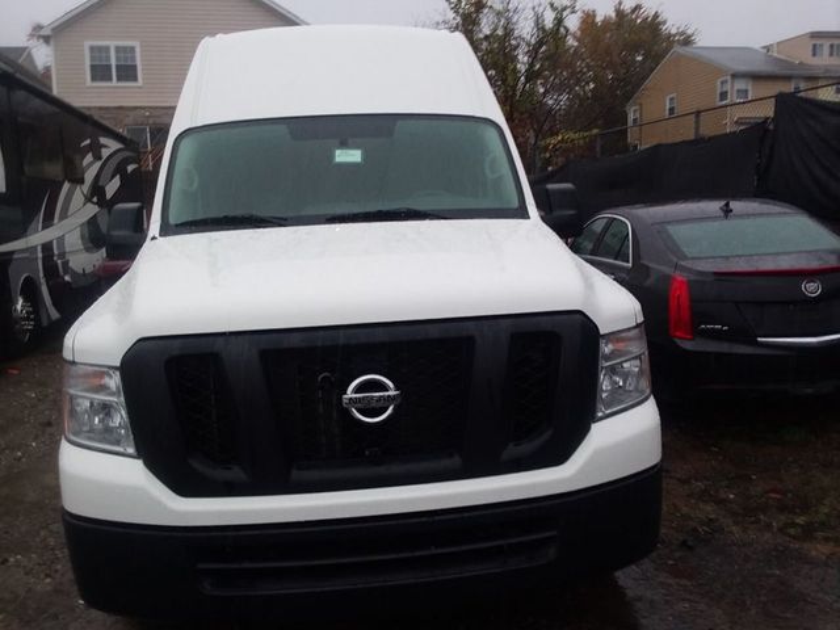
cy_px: 315
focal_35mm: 29
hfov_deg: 61.7
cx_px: 420
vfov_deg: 48.2
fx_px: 704
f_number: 1.9
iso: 40
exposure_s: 1/137
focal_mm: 2.47
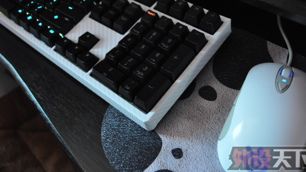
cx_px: 131
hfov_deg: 54.3
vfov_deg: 32.1
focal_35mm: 37
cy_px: 64
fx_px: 297
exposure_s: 1/30
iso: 1250
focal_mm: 19
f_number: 3.5
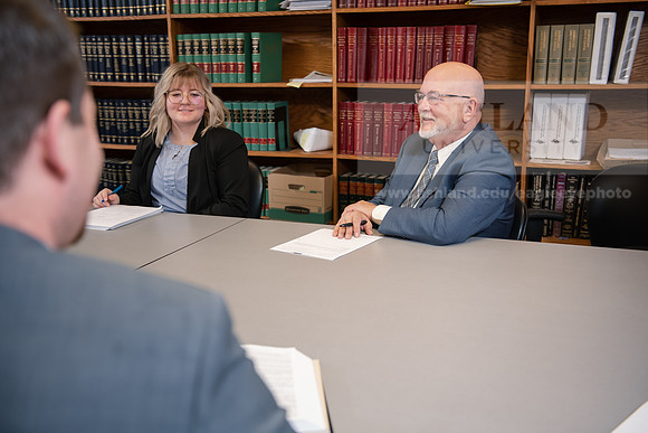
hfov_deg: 48.4
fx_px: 720
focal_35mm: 40
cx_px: 324
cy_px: 216
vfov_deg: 33.4
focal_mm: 40
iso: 1000
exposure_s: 1/125
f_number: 3.5
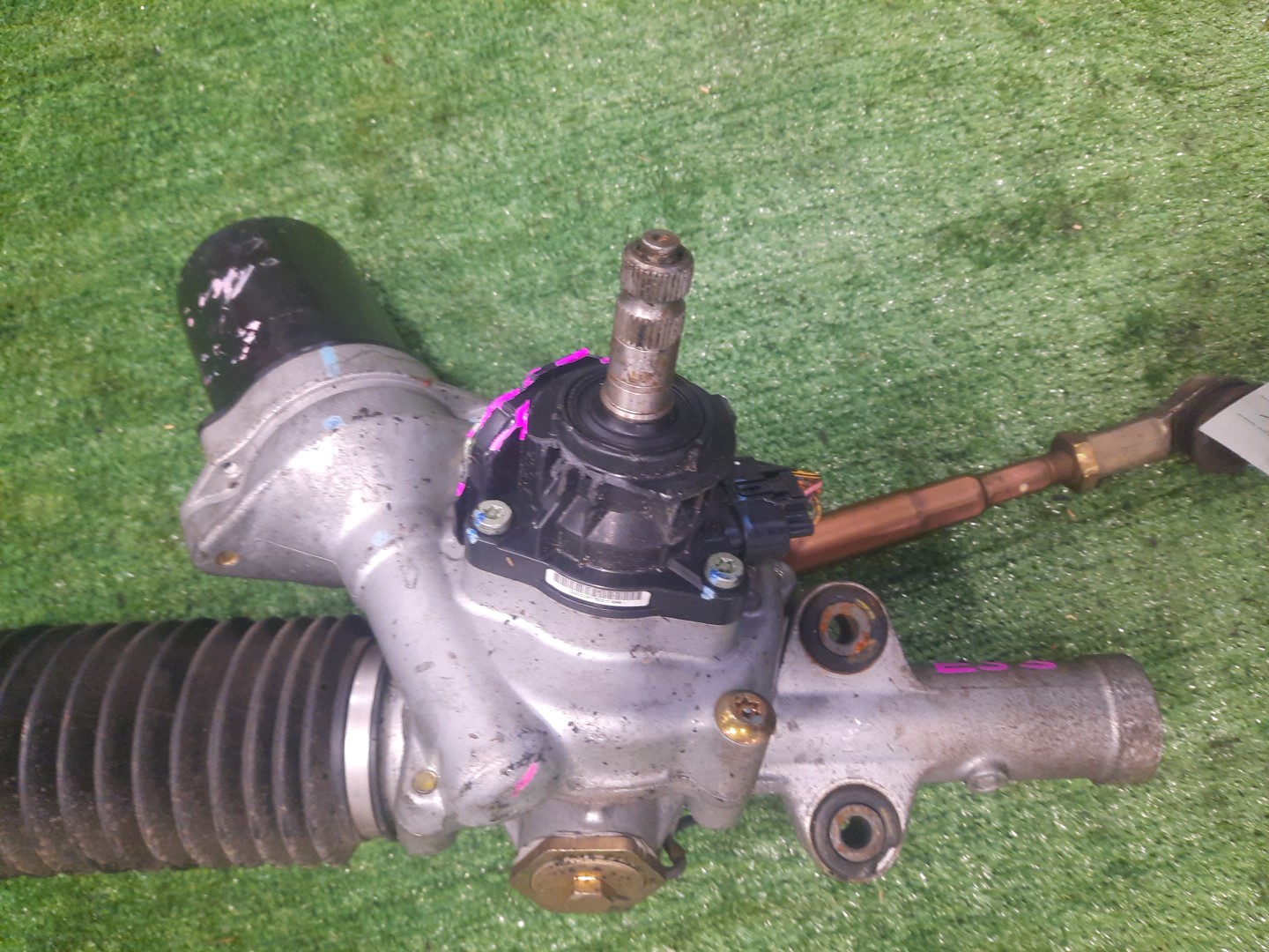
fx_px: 916
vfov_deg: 54.9
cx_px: 634
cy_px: 476
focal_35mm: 25
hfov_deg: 69.4
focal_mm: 4.6
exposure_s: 1/25
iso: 329
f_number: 2
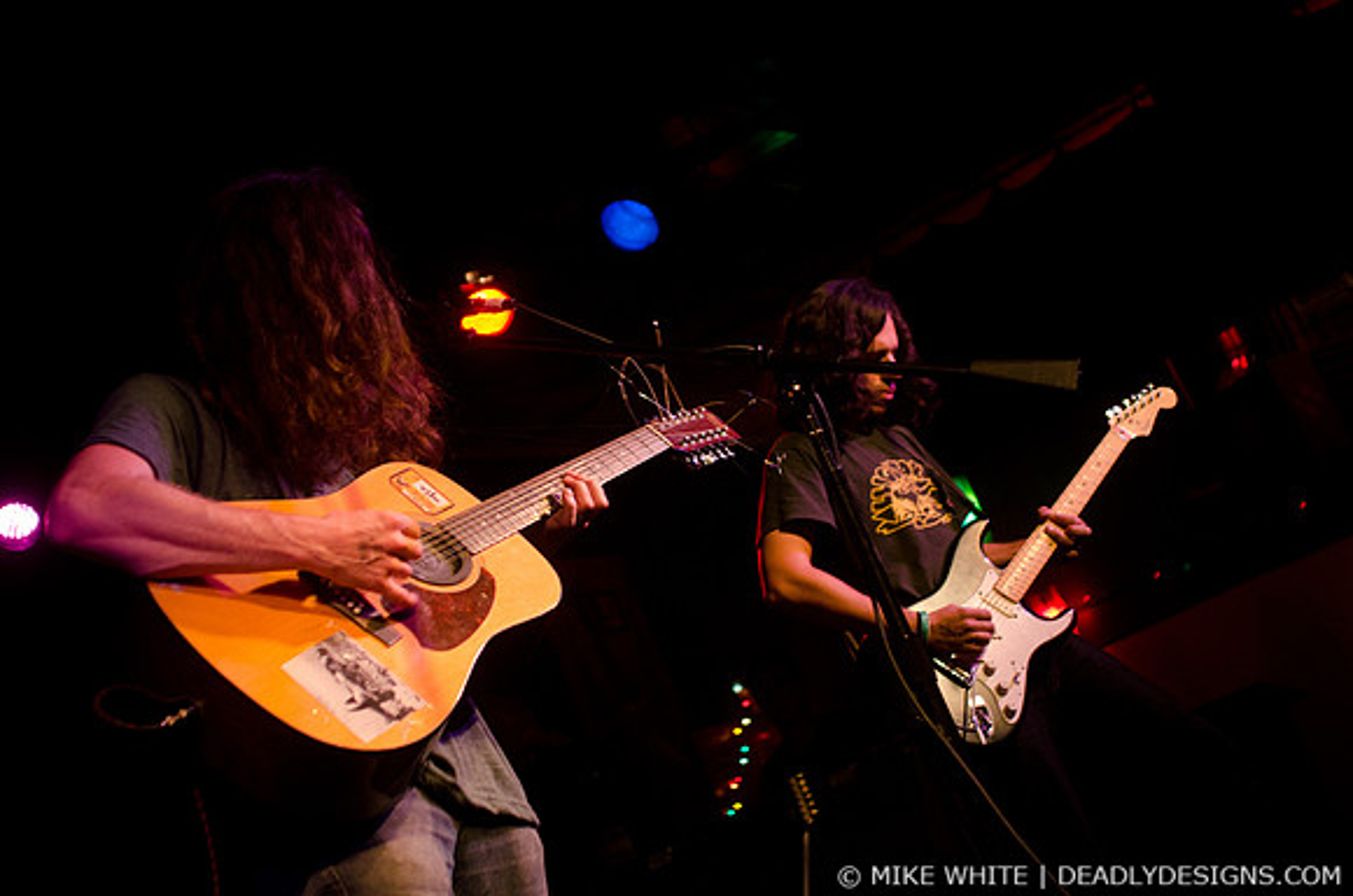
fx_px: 1969
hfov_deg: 37.9
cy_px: 448
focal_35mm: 52
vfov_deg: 25.6
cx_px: 676
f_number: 2.8
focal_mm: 35
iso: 1600
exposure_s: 1/50
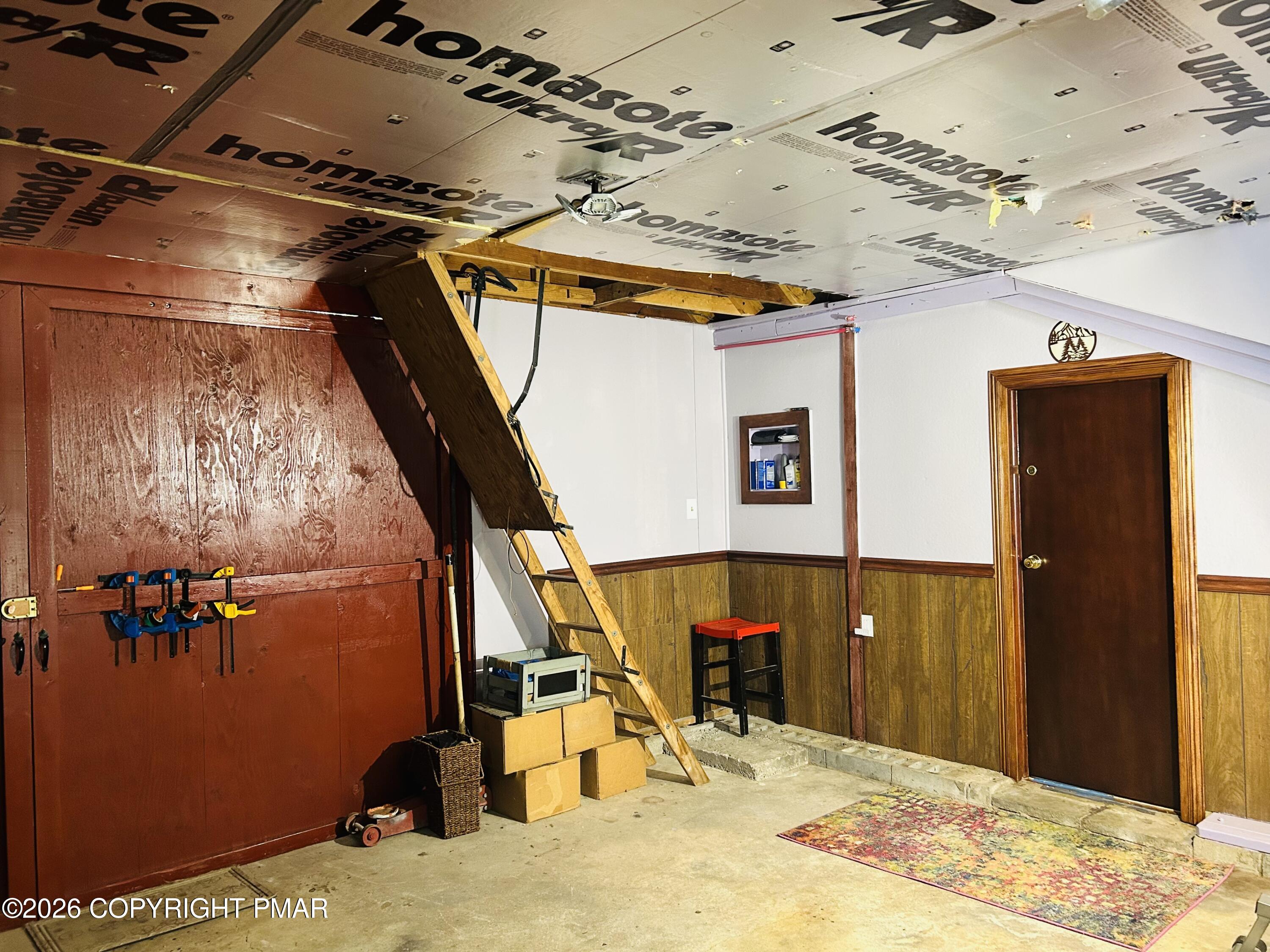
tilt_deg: +0.1
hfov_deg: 67.3
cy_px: 476
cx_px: 635
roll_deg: +1.7
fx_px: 954
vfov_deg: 53.1
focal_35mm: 26
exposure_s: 1/40
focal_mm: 5.7
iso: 400
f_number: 1.5
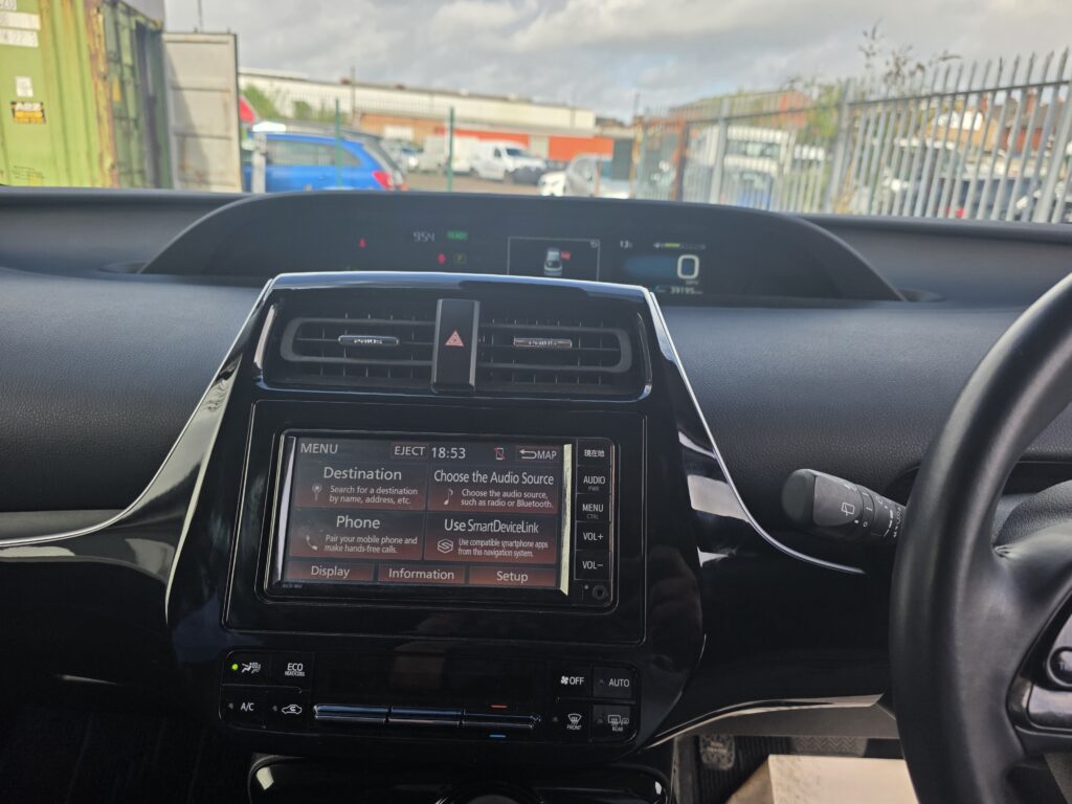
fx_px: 712
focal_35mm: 23
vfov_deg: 58.9
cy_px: 402
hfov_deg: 73.9
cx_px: 536
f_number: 1.7
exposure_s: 1/1525
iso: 80
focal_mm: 6.3
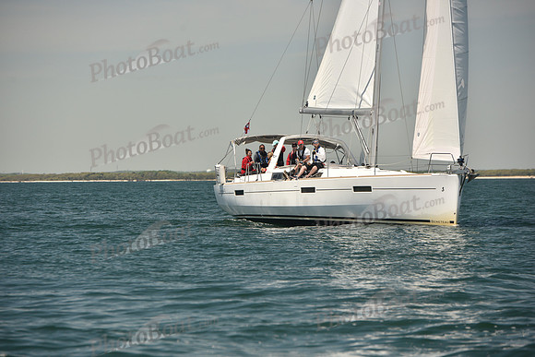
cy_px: 178
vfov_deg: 7.4
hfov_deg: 11.1
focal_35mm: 185
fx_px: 2750
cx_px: 268
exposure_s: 1/800
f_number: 6.3
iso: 250
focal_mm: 185
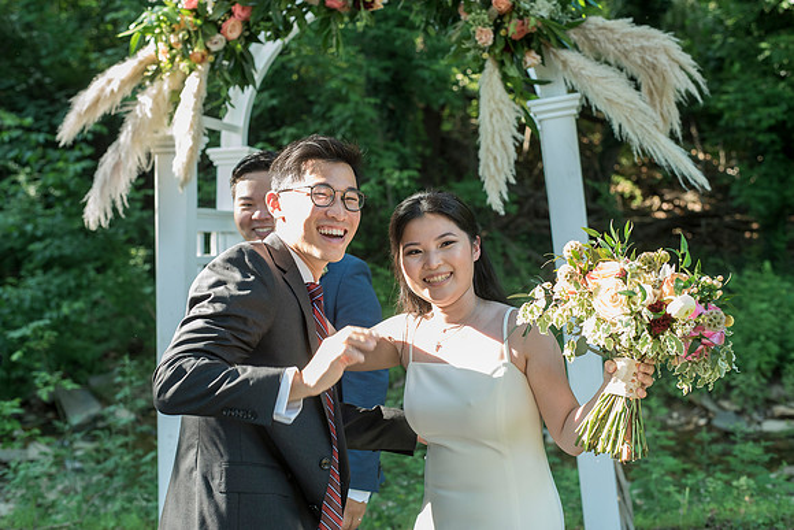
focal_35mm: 50
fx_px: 1103
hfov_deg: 39.6
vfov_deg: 27.0
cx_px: 397
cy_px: 265
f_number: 4
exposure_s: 1/250
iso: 1000
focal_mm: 50
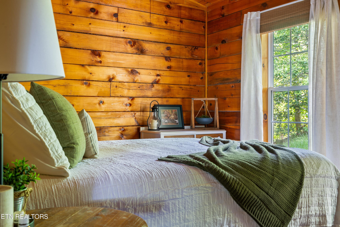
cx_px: 170
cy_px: 114
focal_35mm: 35
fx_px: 331
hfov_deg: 54.4
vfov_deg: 37.9
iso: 100
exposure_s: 30
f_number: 10
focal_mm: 35
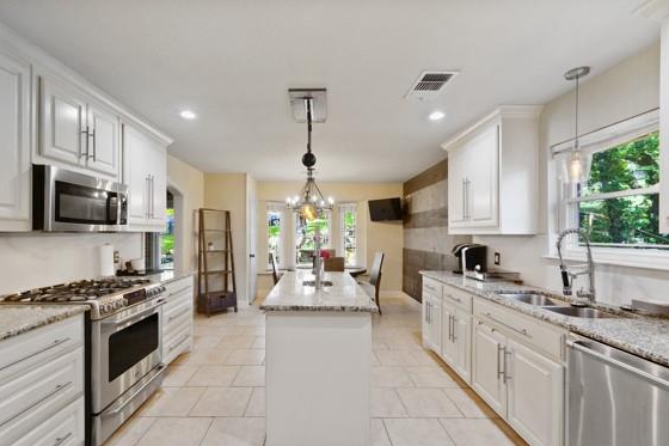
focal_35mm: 15
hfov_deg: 100.3
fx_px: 279
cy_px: 238
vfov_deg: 77.2
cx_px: 318
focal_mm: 14
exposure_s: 1/3
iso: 640
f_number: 9
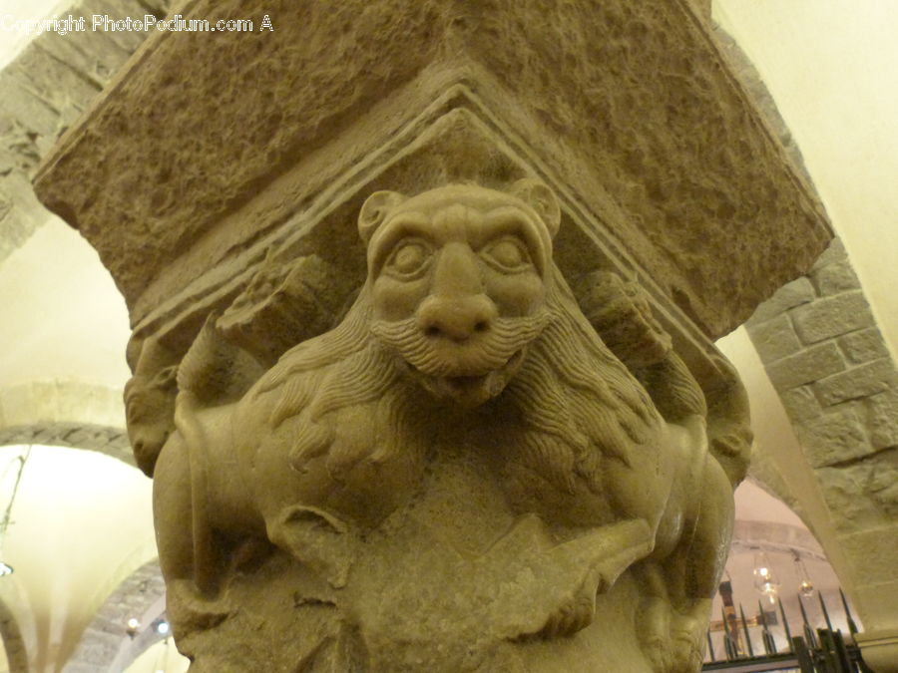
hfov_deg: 63.4
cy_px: 336
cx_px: 449
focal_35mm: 28
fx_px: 726
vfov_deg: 49.7
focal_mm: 4.9
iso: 400
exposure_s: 1/8
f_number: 2.9
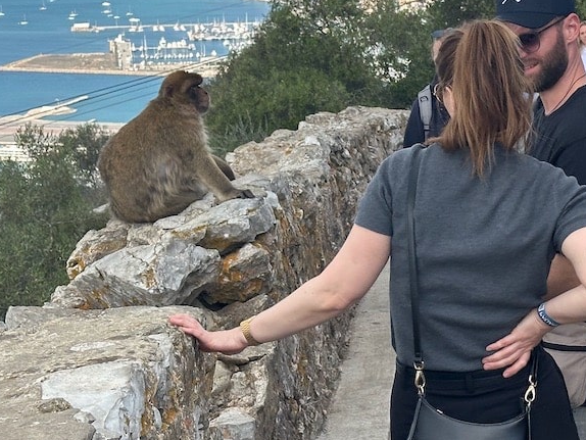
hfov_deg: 18.2
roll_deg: +0.9
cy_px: 142
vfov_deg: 13.8
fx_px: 1812
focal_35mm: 107
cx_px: 452
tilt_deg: -10.2
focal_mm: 6.86
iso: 64
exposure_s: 1/1639
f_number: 1.78
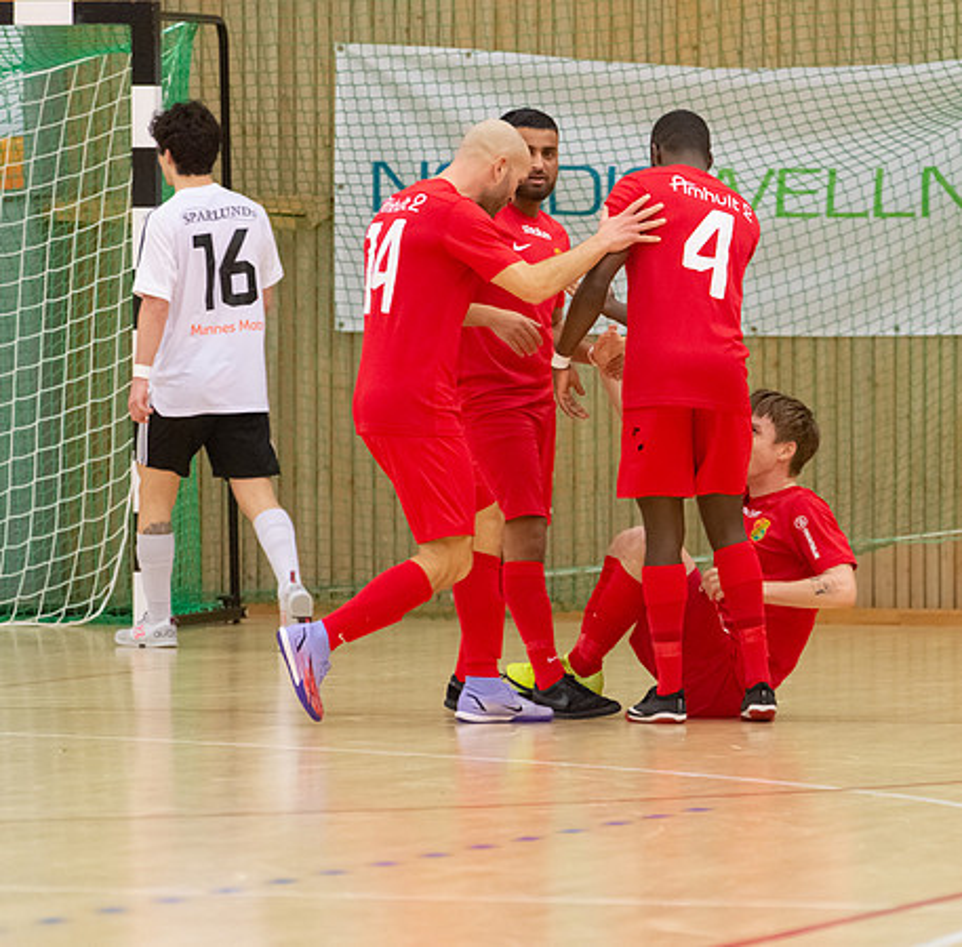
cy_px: 473
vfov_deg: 5.5
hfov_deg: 5.5
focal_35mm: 318
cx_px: 711
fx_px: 9929
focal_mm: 250
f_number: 5.6
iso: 5600
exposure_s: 1/640
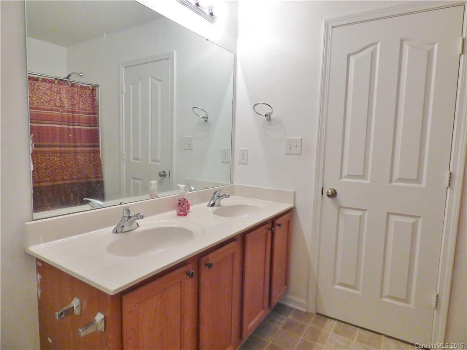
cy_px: 175
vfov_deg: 66.0
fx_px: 270
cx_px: 234
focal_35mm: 20
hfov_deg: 81.7
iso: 320
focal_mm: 3.58
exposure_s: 1/60
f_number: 2.8
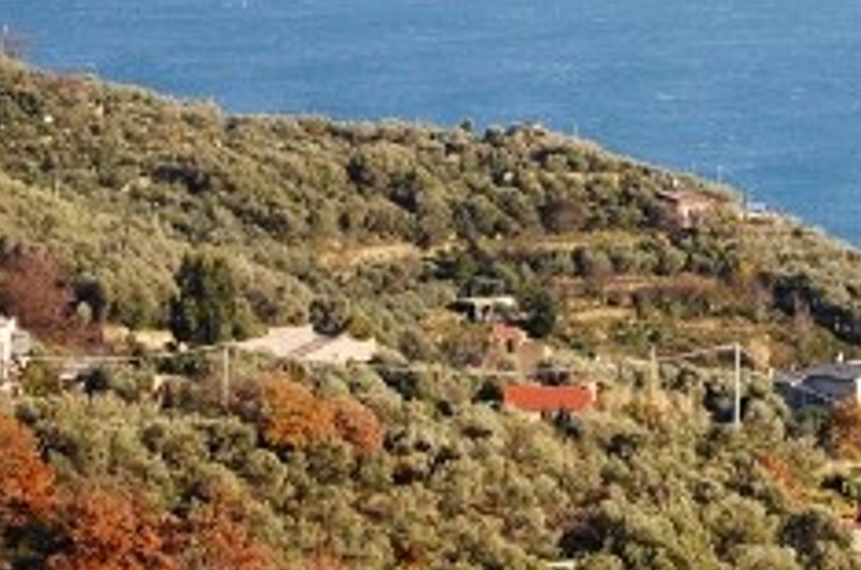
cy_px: 189
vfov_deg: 3.2
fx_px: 10296
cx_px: 938
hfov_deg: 4.8
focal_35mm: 431
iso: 200
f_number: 5.6
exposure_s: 1/500
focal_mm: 105
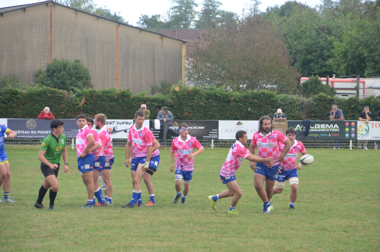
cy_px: 126
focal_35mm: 202
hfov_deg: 10.2
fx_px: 2133
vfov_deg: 6.8
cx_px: 190
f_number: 6
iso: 450
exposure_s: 1/250
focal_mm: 135
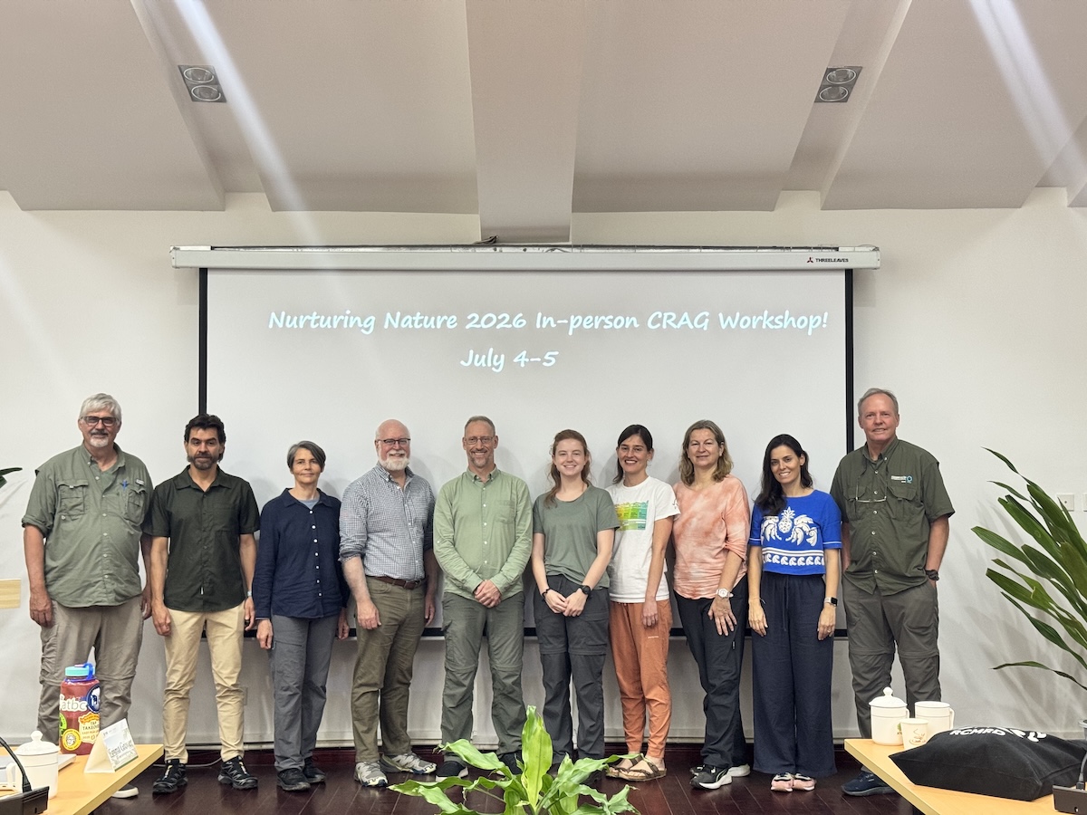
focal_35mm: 48
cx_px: 544
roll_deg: +0.0
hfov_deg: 39.7
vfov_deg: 30.3
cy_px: 408
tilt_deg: +3.0
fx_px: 1507
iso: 200
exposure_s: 1/33
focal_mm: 6.76
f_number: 1.78
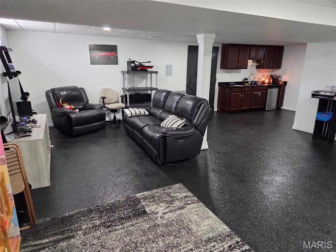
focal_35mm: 23
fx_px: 223
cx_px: 168
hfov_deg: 73.9
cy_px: 126
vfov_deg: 58.9
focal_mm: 5.4
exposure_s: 1/120
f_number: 1.8
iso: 1000
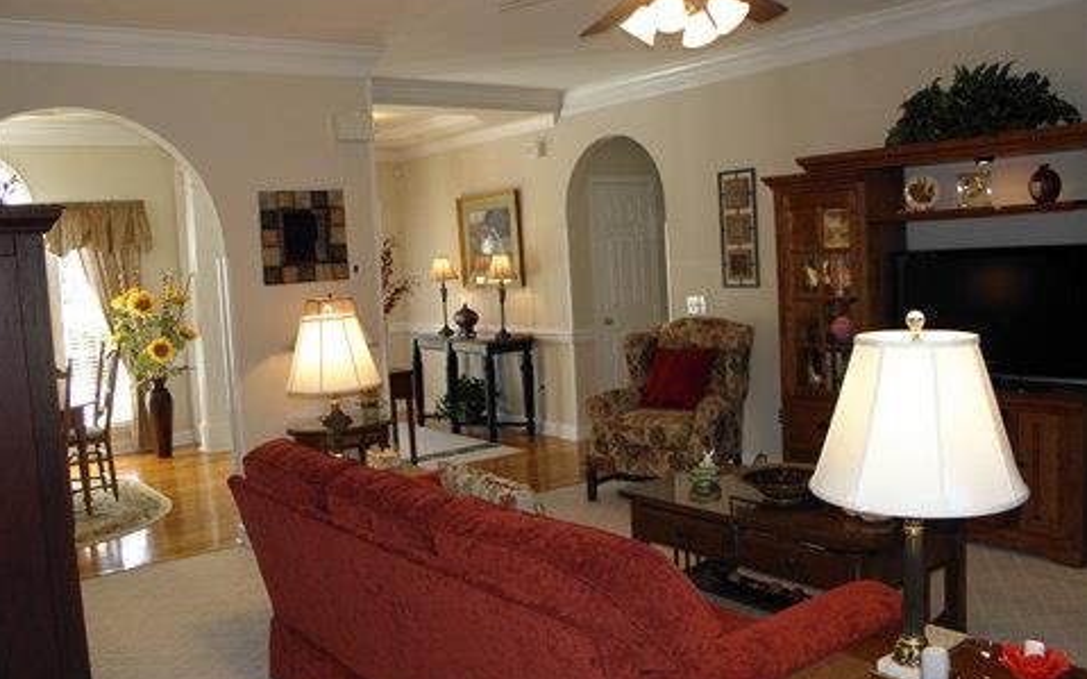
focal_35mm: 31
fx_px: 918
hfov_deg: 61.2
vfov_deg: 40.6
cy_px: 330
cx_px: 524
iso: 125
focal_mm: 5
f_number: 3.5
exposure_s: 1/30
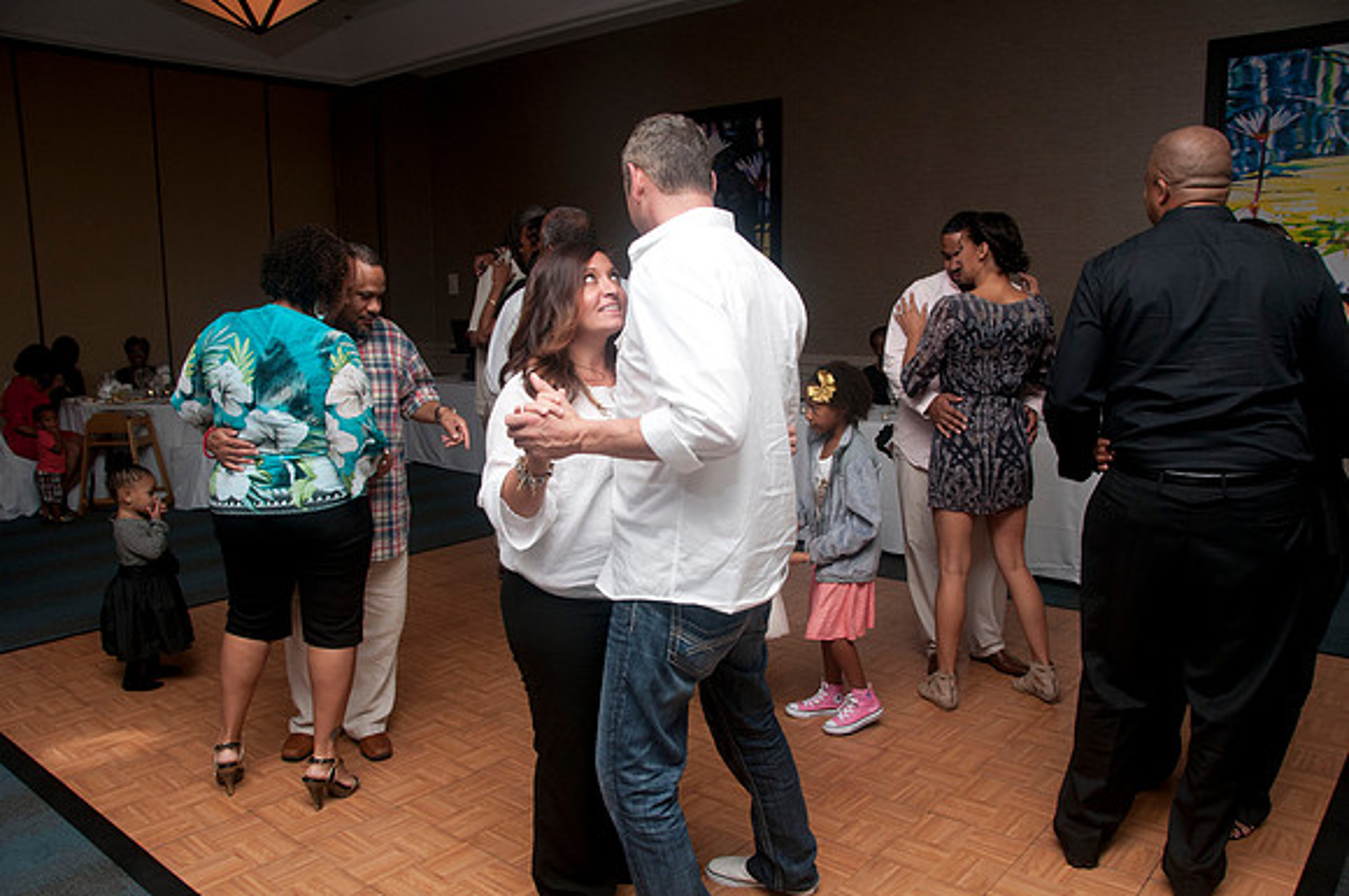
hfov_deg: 67.5
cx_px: 674
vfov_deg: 47.8
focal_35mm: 27
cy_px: 448
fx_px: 1010
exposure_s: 1/125
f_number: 6.3
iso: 400
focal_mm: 18
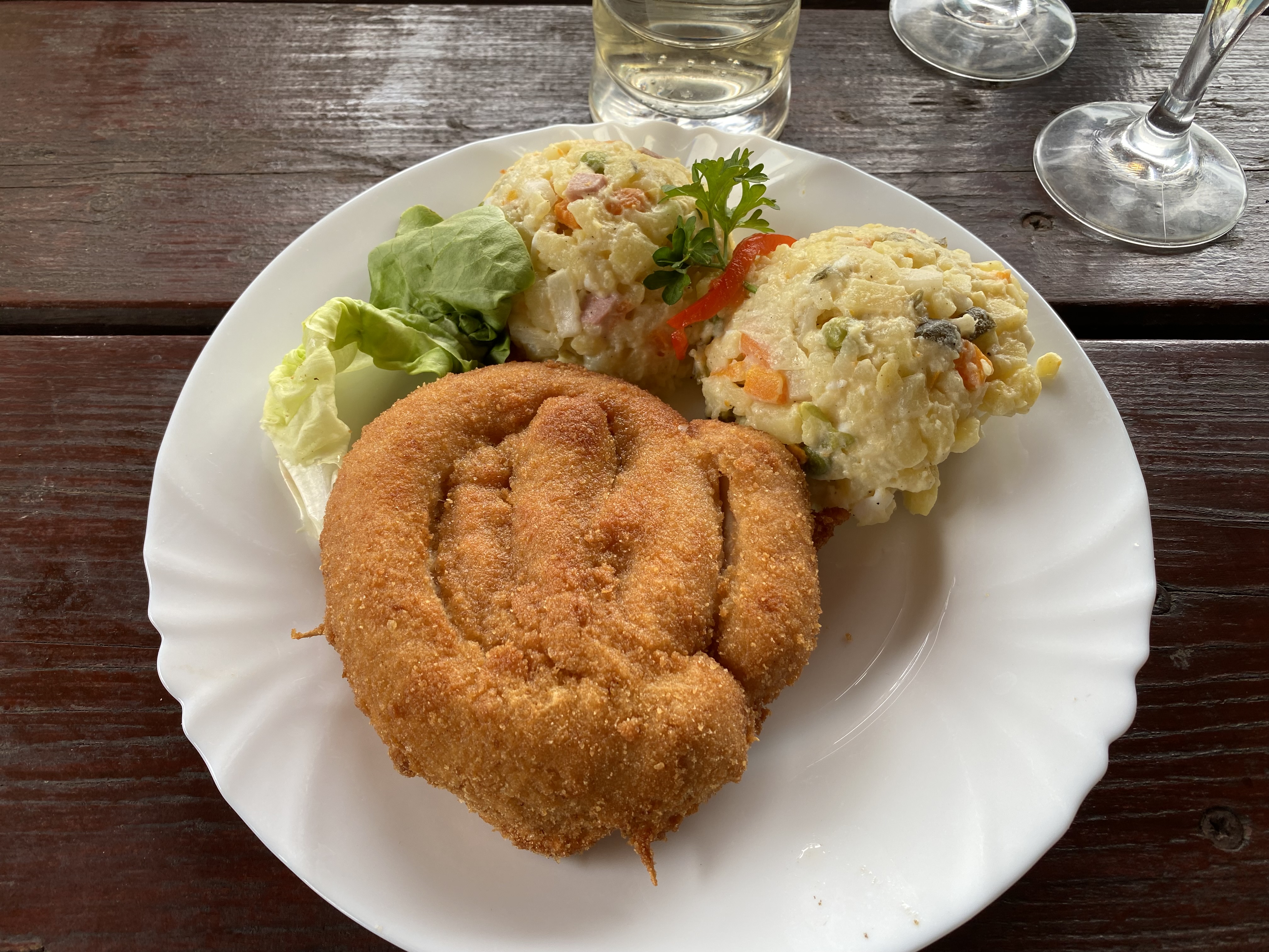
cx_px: 634
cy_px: 476
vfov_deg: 53.1
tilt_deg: -60.1
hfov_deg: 67.3
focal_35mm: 26
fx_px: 953
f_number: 1.8
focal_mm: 4.25
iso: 32
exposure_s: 1/139
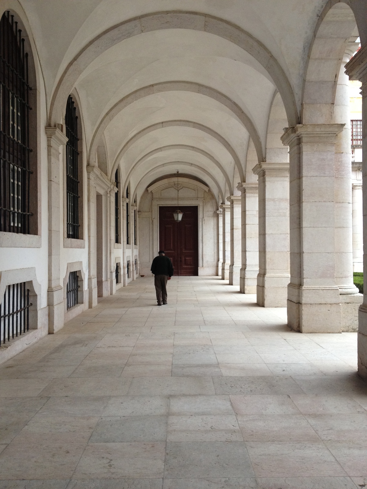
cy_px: 244
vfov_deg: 52.6
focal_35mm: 35
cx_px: 184
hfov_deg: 40.7
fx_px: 495
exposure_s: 1/20
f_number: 2.4
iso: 100
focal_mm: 4.28
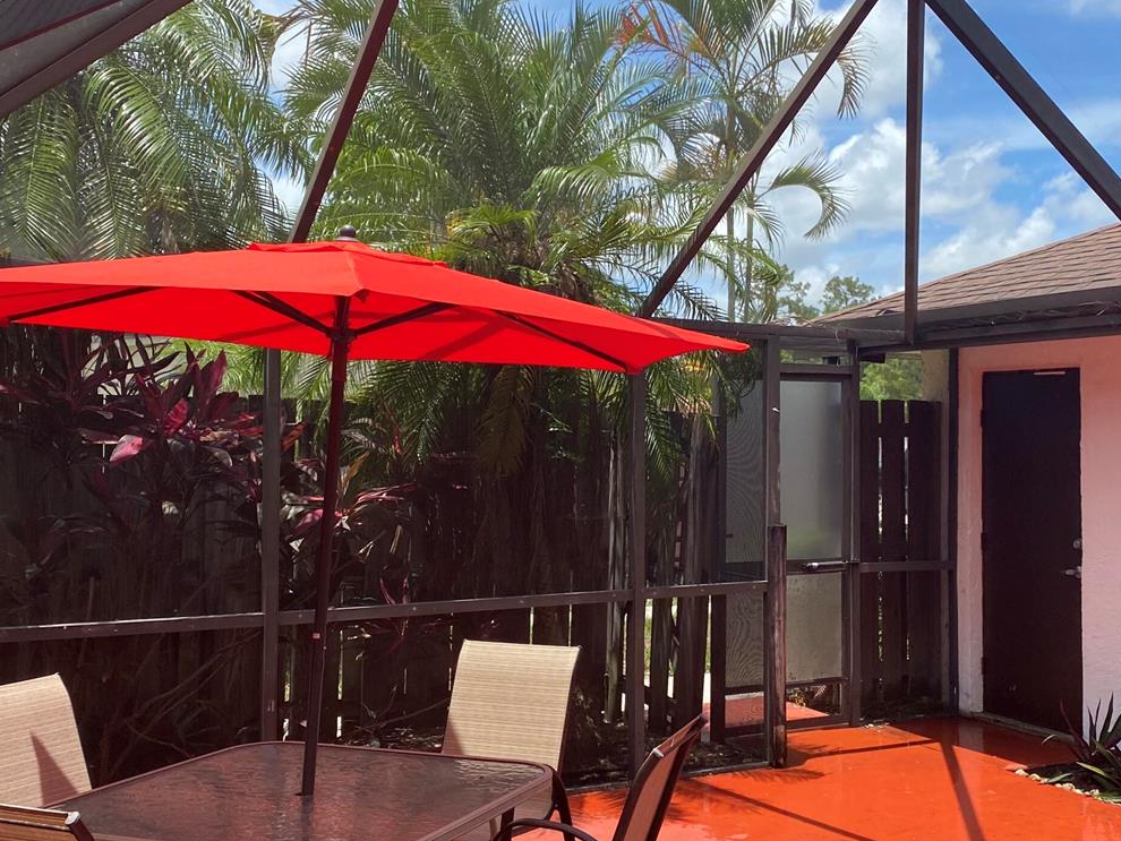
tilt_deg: +1.8
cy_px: 391
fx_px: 1360
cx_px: 670
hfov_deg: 44.6
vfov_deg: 34.3
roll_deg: -0.7
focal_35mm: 42
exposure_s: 1/1245
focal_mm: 4.25
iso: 32
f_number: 1.8
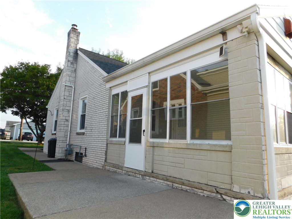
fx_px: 194
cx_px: 146
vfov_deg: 58.9
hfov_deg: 73.9
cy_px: 110
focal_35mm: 23
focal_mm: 4
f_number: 3
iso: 125
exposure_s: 1/320
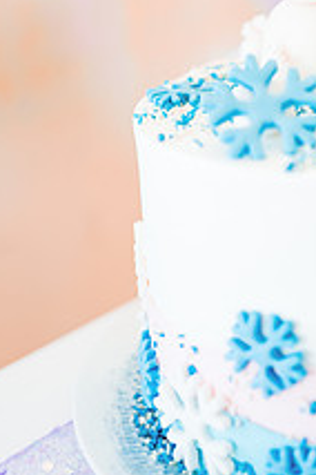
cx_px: 305
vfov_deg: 26.9
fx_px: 974
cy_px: 100
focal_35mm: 74
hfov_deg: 18.0
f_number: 1.8
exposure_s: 1/250
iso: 640
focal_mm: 35
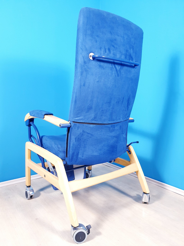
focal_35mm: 26
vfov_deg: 67.3
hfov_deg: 53.1
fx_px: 184
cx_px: 92
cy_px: 123
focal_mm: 4.3
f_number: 2.4
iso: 320
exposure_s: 1/33
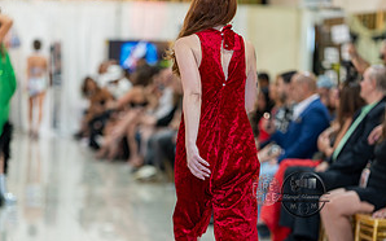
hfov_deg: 16.0
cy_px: 194
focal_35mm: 131
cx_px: 193
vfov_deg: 10.0
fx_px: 1378
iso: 200
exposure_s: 1/160
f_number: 1.4
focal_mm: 85
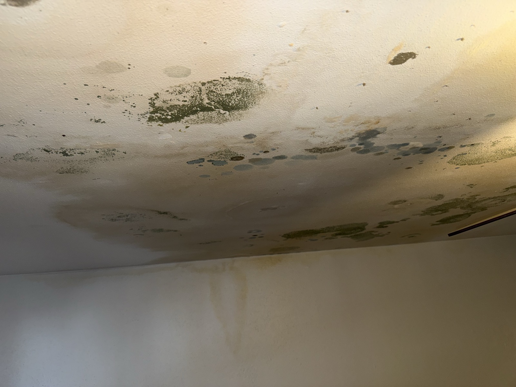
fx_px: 358
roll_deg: +6.4
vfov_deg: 56.8
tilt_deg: +21.7
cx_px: 258
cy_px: 194
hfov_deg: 71.6
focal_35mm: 24
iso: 50
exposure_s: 1/45
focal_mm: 6.76
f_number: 1.78
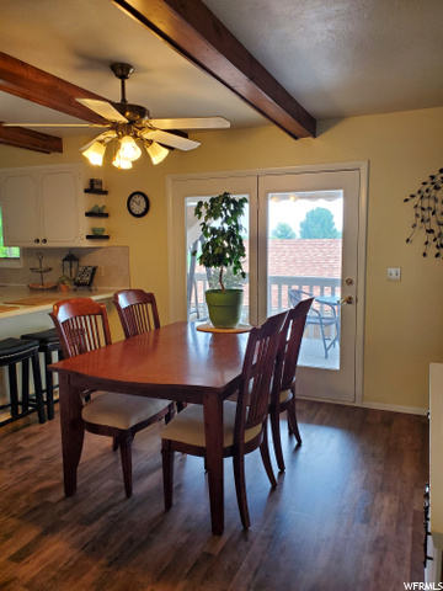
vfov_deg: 67.3
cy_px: 296
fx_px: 444
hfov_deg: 53.1
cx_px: 222
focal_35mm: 26
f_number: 2.4
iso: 160
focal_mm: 4.3
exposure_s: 1/120
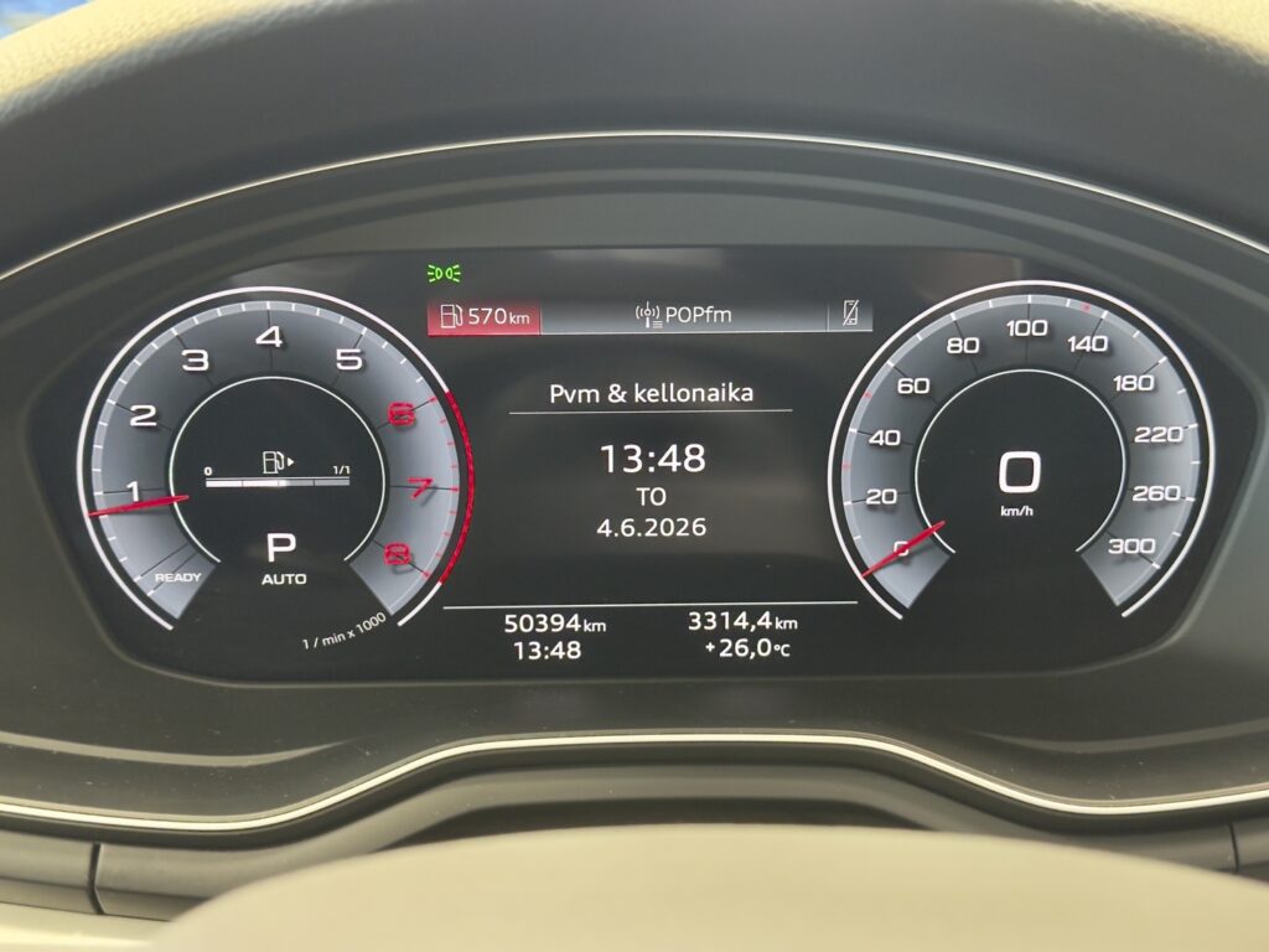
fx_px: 1760
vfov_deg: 30.3
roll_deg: +0.1
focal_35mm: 48
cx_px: 634
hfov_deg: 39.7
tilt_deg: -17.9
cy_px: 476
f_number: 1.78
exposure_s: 1/25
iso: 640
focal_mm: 6.76
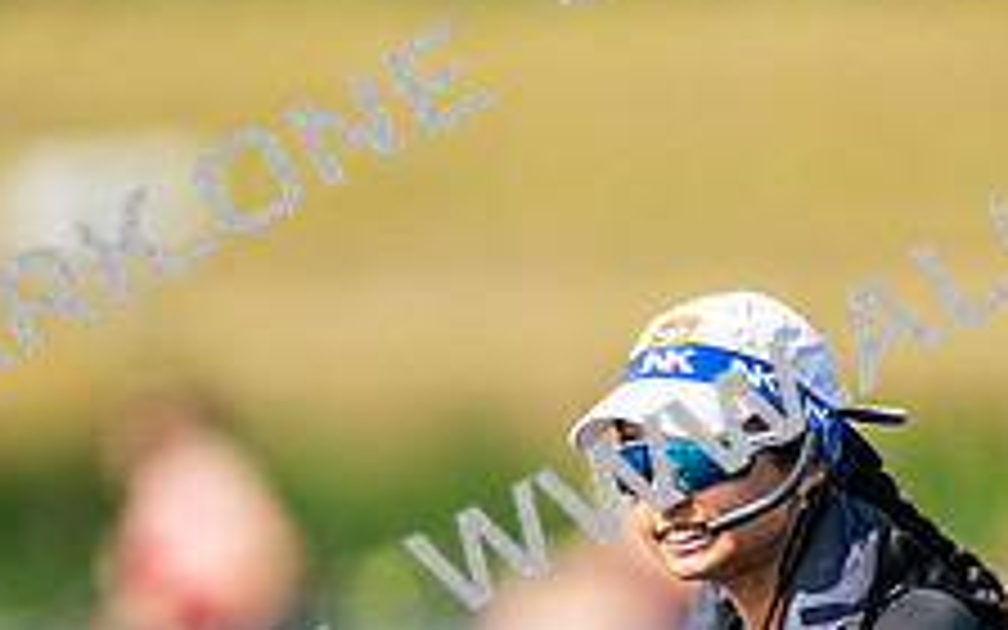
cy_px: 623
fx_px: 43542
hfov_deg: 1.3
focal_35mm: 1585
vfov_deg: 0.8
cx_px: 963
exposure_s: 1/2500
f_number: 4
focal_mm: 600
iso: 180
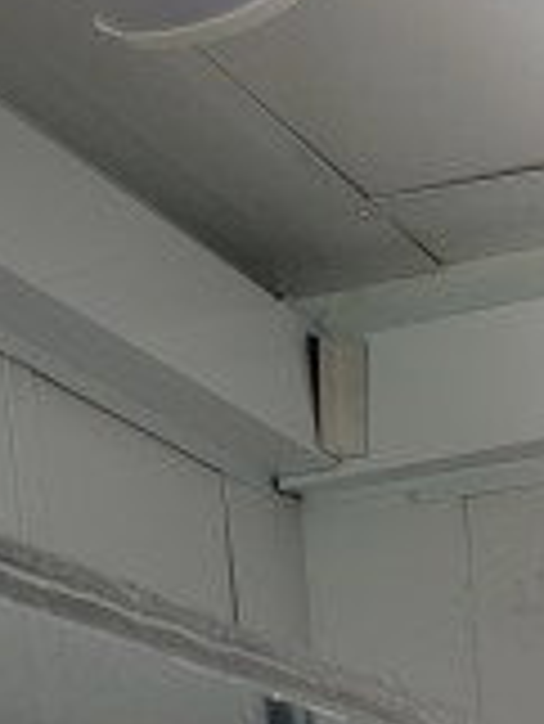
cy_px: 1621
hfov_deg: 12.1
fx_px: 2532
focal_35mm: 121
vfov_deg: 13.1
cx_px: 598
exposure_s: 1/120
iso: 80
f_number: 1.8
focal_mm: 6.7
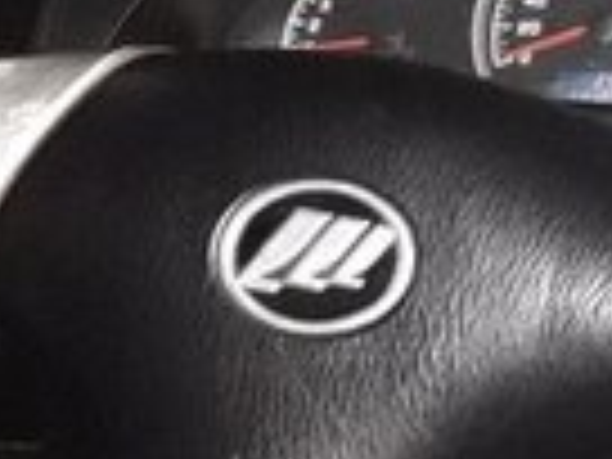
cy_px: -259
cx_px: 1413
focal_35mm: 131
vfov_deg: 10.8
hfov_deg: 12.3
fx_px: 2316
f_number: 1.9
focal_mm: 3.6
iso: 320
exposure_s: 1/25
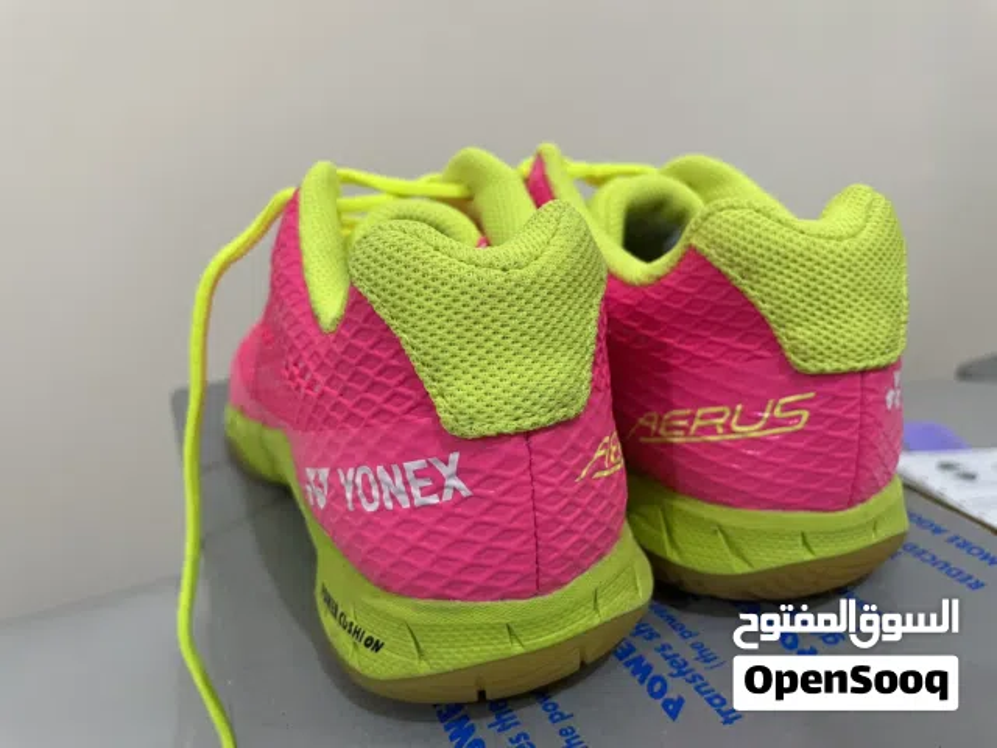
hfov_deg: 67.3
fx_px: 749
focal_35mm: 26
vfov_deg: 53.1
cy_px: 374
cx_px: 498
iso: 250
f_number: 1.6
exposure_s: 1/50
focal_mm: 4.2
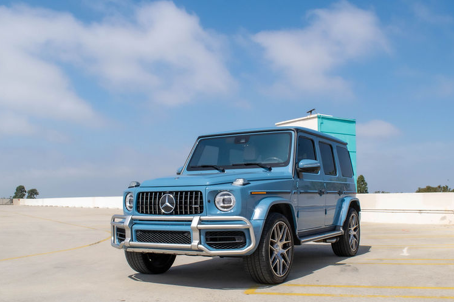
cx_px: 236
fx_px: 467
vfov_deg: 35.9
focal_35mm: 37
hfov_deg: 51.9
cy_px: 159
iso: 400
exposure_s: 1/2000
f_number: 8
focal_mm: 18
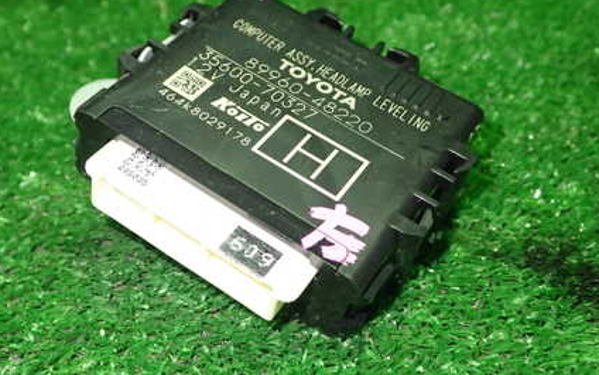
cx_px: 261
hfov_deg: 41.8
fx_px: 784
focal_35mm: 48
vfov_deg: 26.8
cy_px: 163
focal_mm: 5.79
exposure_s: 1/30
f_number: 2.4
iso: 400
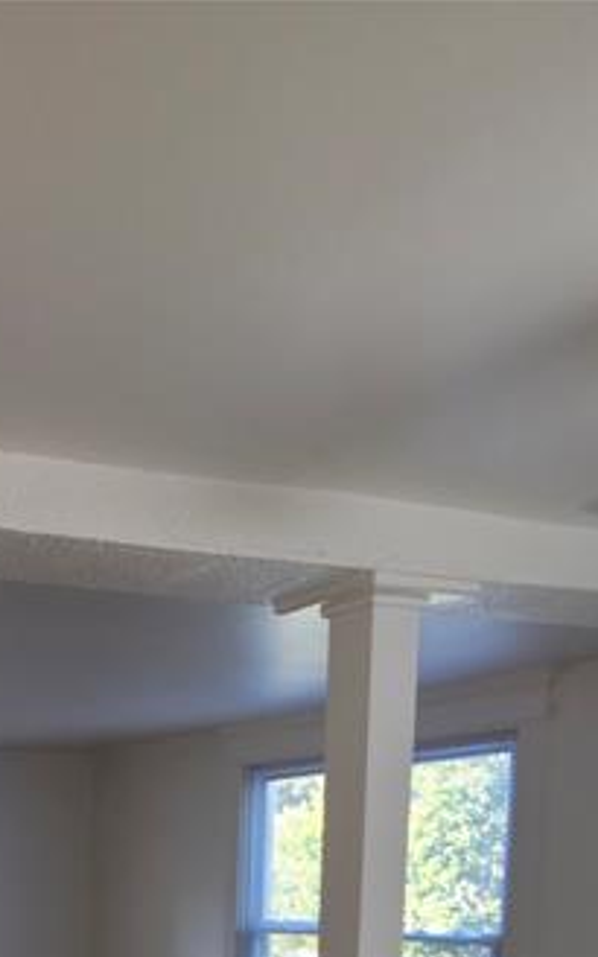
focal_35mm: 43
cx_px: -44
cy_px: 1117
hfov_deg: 27.5
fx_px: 1121
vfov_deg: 36.8
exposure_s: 1/60
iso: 80
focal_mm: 2.2
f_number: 1.9
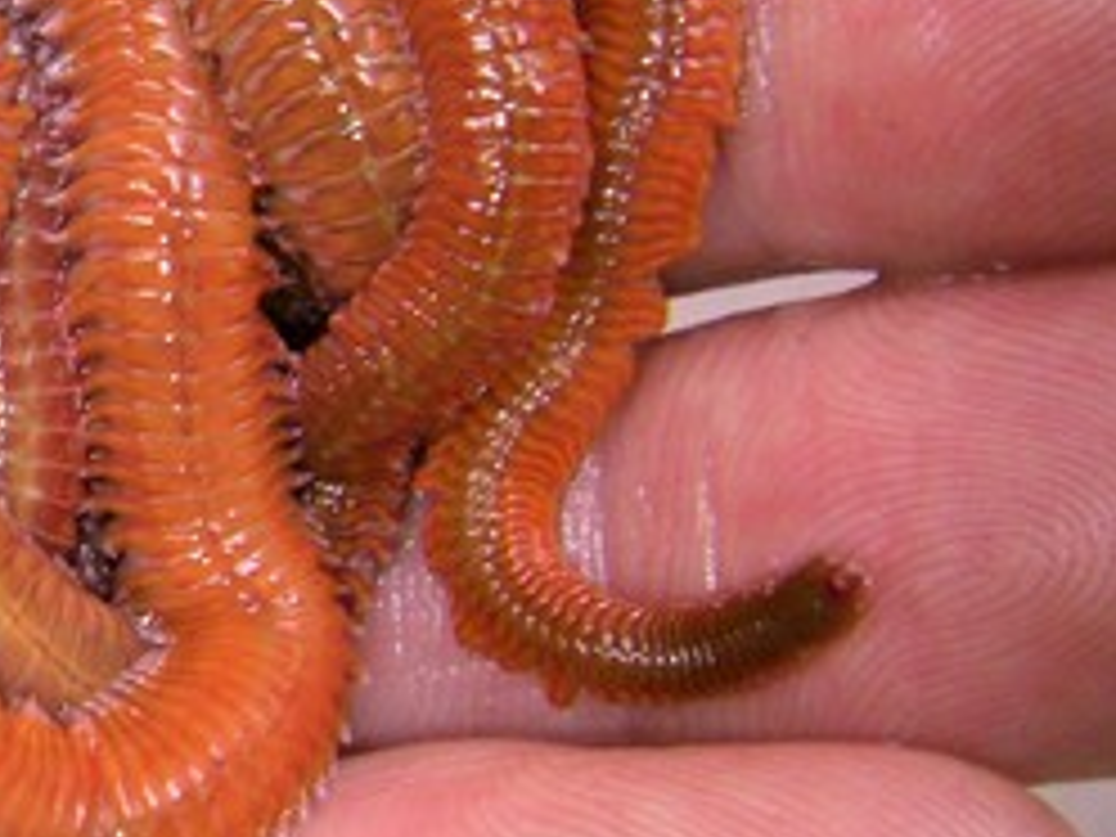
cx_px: -216
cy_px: 302
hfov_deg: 20.0
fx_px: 2966
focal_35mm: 92
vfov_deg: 16.0
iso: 200
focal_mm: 6.3
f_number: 3.4
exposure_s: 1/40
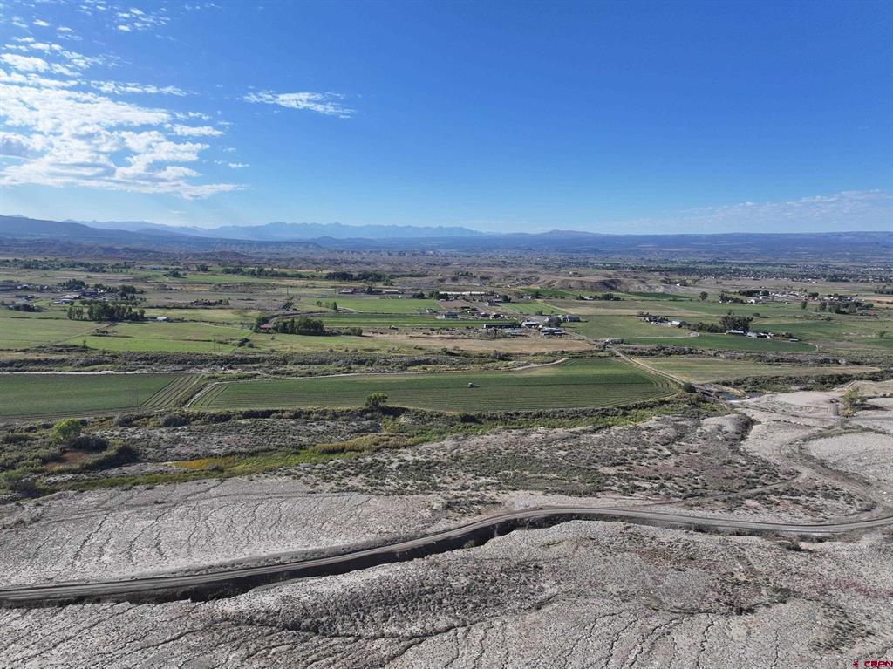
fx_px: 619
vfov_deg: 56.8
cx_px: 446
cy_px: 334
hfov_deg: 71.6
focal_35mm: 24
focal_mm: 12.29
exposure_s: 1/2000
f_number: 2.8
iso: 110
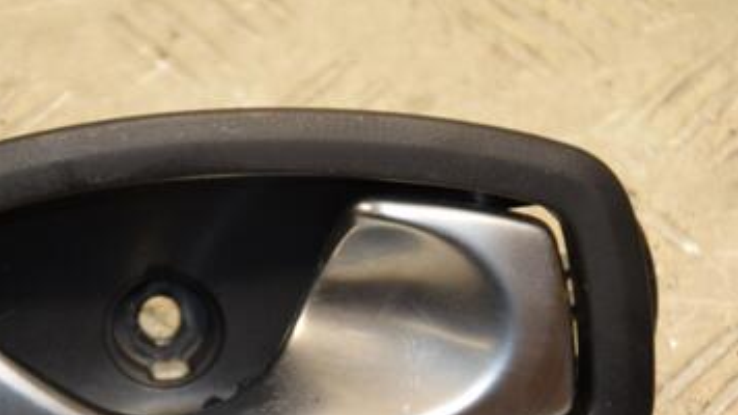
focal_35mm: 278
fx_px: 5436
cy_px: 342
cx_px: 238
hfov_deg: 7.8
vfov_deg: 4.4
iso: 800
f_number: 5.6
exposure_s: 1/200
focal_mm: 105
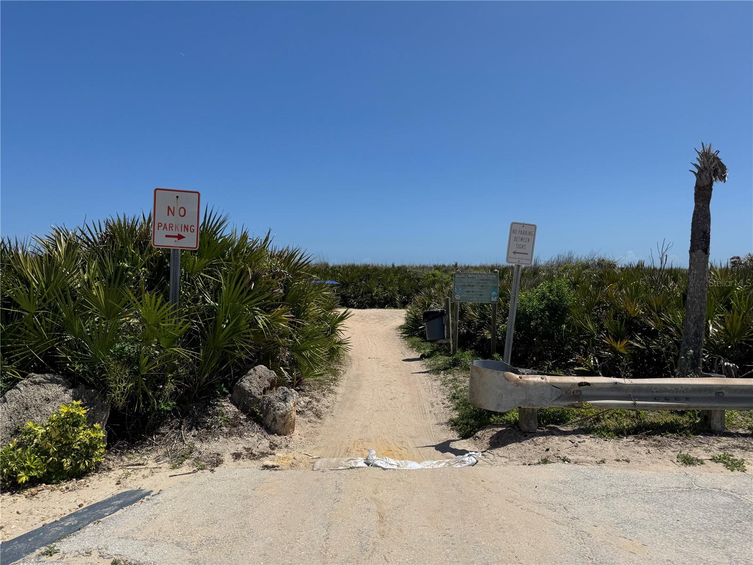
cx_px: 376
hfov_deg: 71.6
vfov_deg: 56.8
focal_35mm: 24
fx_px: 522
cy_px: 282
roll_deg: -0.3
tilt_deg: -1.2
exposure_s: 1/9009
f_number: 1.78
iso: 80
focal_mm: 6.76
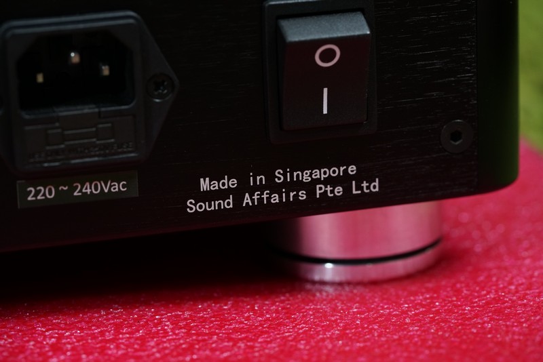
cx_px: 272
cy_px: 181
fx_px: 1358
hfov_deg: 22.6
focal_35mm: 90
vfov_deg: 15.2
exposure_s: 1/60
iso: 1600
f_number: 5.6
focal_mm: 90
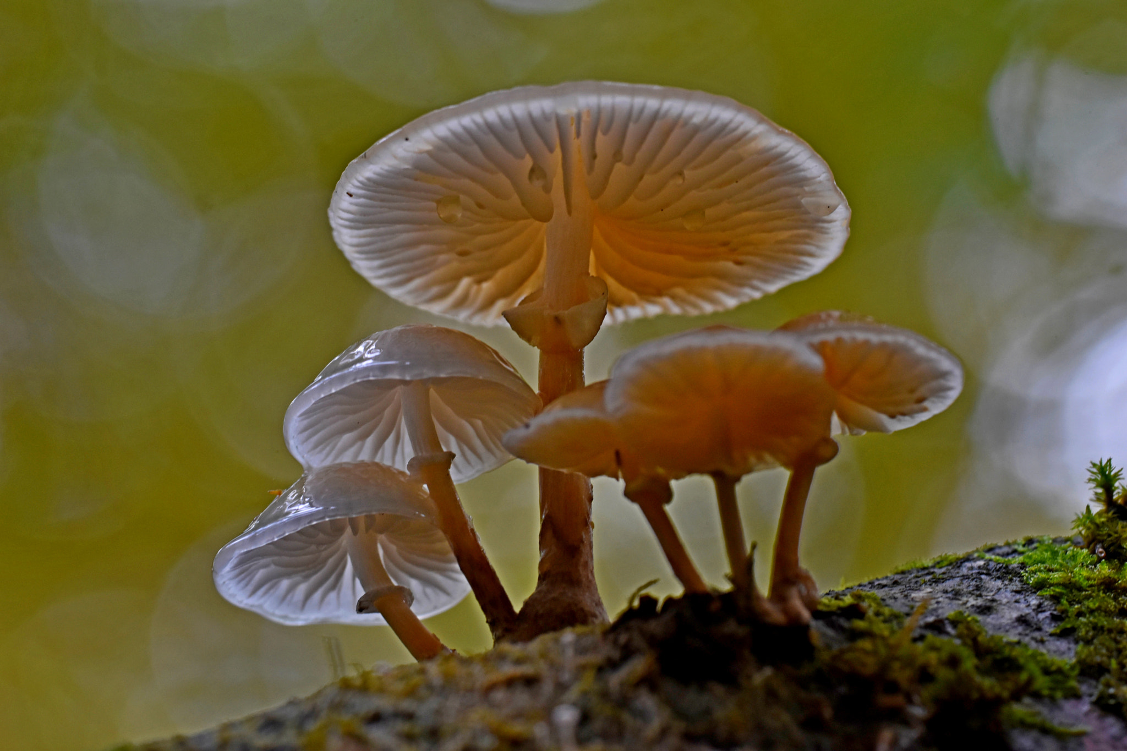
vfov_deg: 5.0
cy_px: 376
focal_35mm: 278
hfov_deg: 7.4
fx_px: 8686
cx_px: 564
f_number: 5.6
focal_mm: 185
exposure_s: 1/80
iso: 800
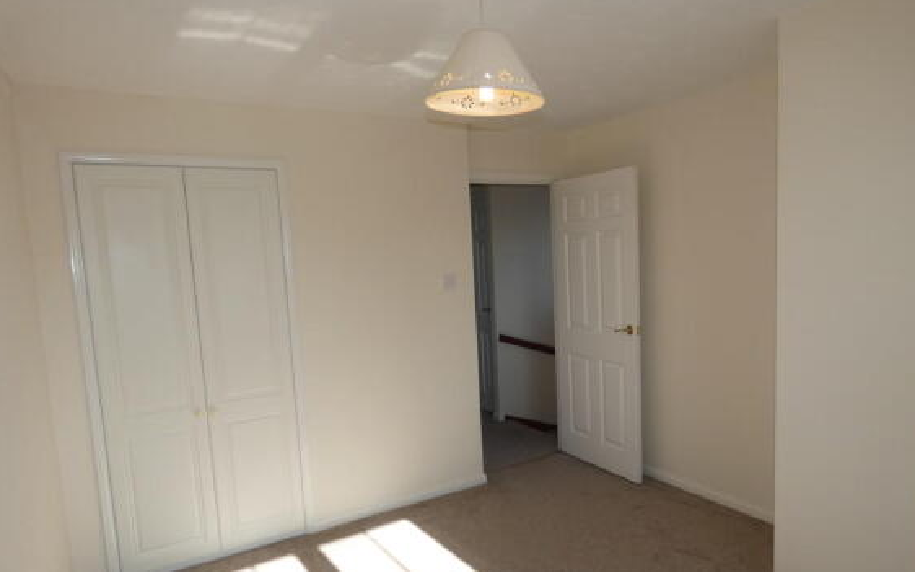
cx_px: 468
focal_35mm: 22
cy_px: 312
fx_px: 548
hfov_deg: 79.7
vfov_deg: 55.0
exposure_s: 1/250
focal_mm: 3.6
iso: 80
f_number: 2.8
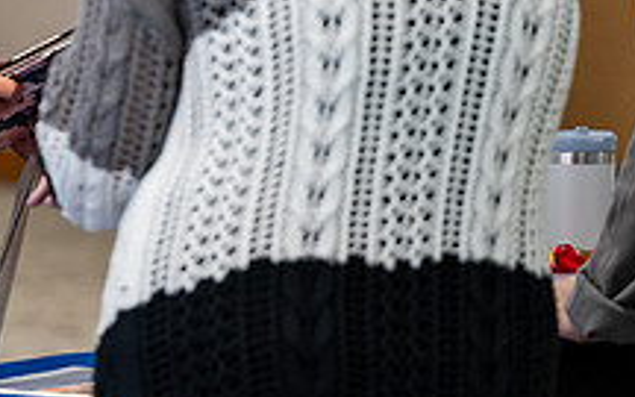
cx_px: -9
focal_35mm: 274
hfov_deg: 7.6
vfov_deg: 4.8
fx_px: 4742
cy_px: -119
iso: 1250
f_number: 2.8
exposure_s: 1/200
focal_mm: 100
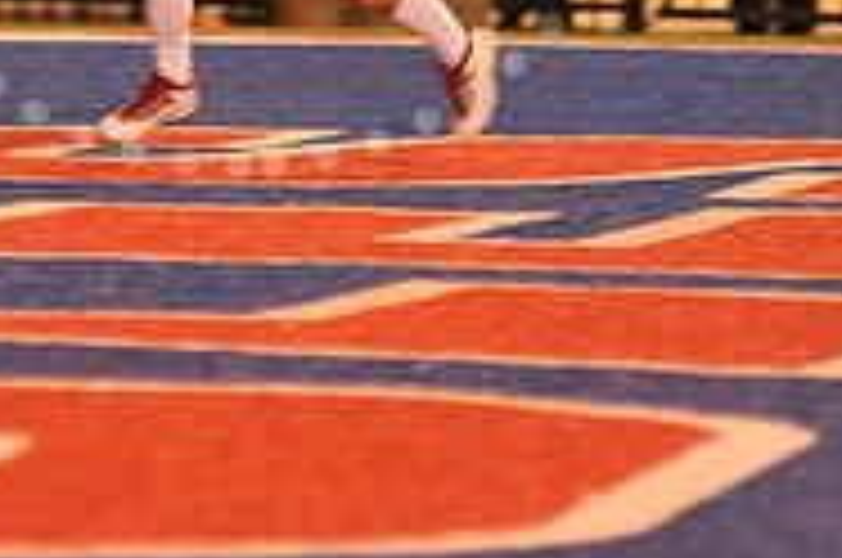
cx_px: 239
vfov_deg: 2.2
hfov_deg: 3.3
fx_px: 14500
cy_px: -256
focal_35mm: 621
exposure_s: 1/200
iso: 2000
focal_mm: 200
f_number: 2.8
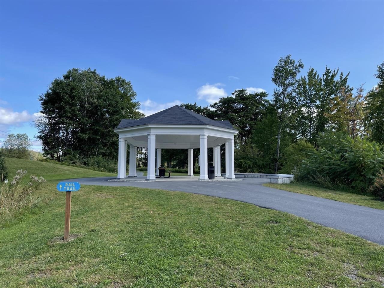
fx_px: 288
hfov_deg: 67.3
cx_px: 192
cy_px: 144
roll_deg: -0.6
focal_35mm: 26
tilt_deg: +4.5
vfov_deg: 53.1
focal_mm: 5.1
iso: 32
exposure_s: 1/1767
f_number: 1.6
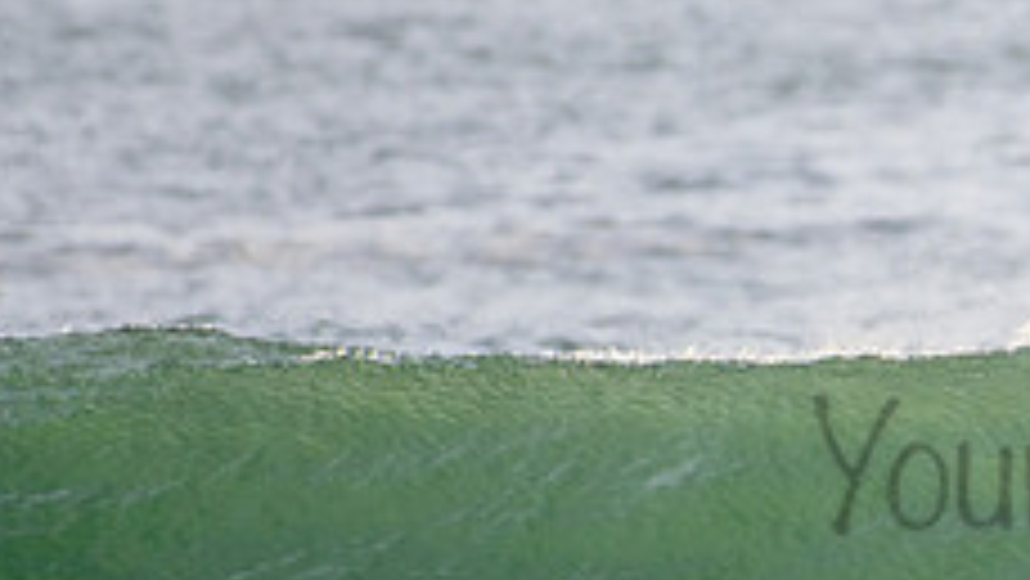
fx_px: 54287
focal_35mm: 1987
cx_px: 1277
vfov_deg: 0.6
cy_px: 425
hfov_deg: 1.1
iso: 560
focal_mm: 500
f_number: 5.6
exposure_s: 1/2000
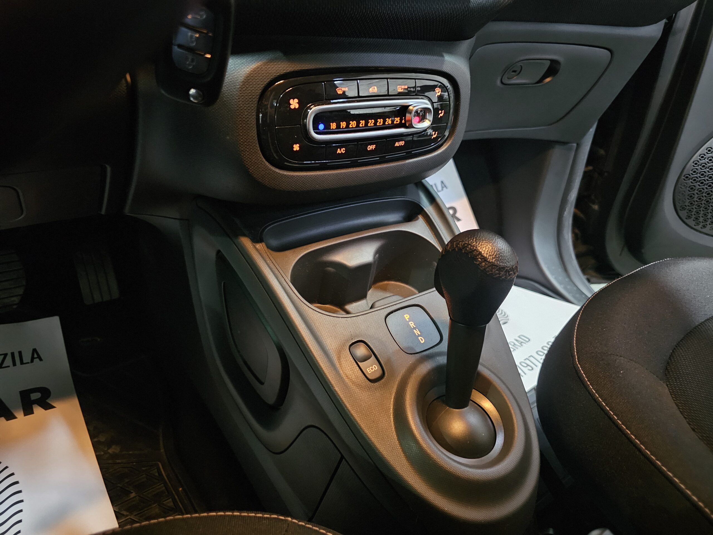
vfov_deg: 58.9
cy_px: 268
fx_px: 474
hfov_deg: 73.9
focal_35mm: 23
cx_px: 356
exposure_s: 1/16.7
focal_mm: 6.3
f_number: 1.7
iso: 1250
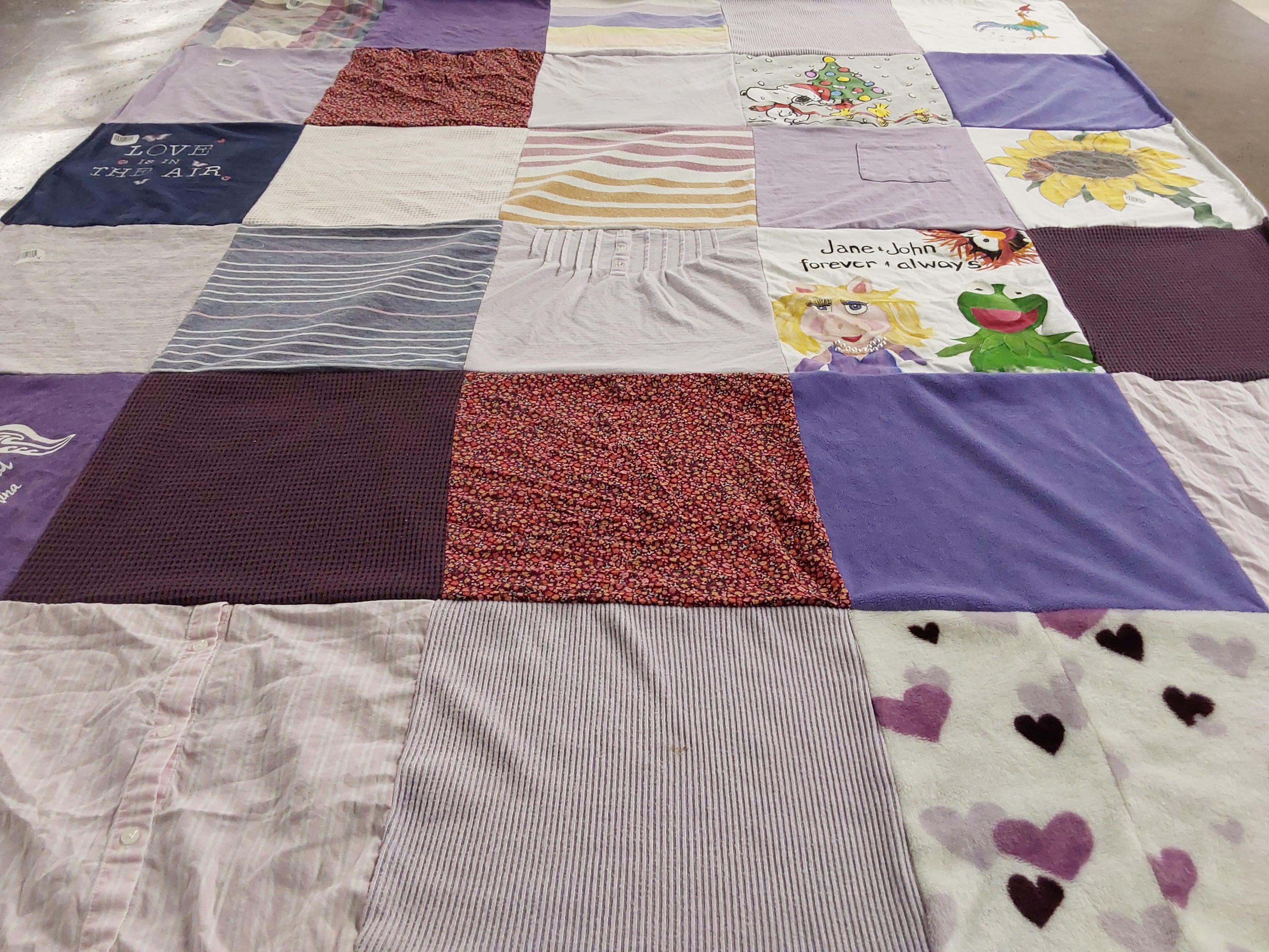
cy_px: 476
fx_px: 1026
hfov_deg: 63.4
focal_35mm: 28
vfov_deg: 49.7
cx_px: 634
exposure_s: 1/60
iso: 100
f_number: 1.9
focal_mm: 2.91
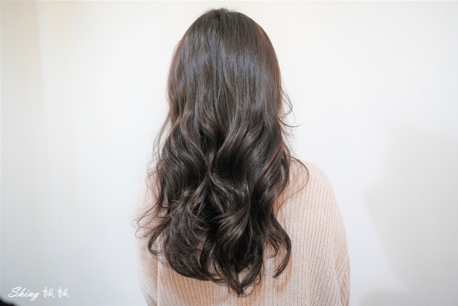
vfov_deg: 34.2
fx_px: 496
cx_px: 229
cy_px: 153
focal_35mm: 39
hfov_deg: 49.5
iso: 4000
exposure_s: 1/320
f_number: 4
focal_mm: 39
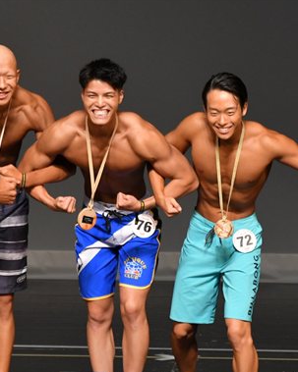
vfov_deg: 3.2
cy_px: 247
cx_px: 129
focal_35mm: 604
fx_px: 6662
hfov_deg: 2.6
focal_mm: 210
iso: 2000
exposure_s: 1/400
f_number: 5.6
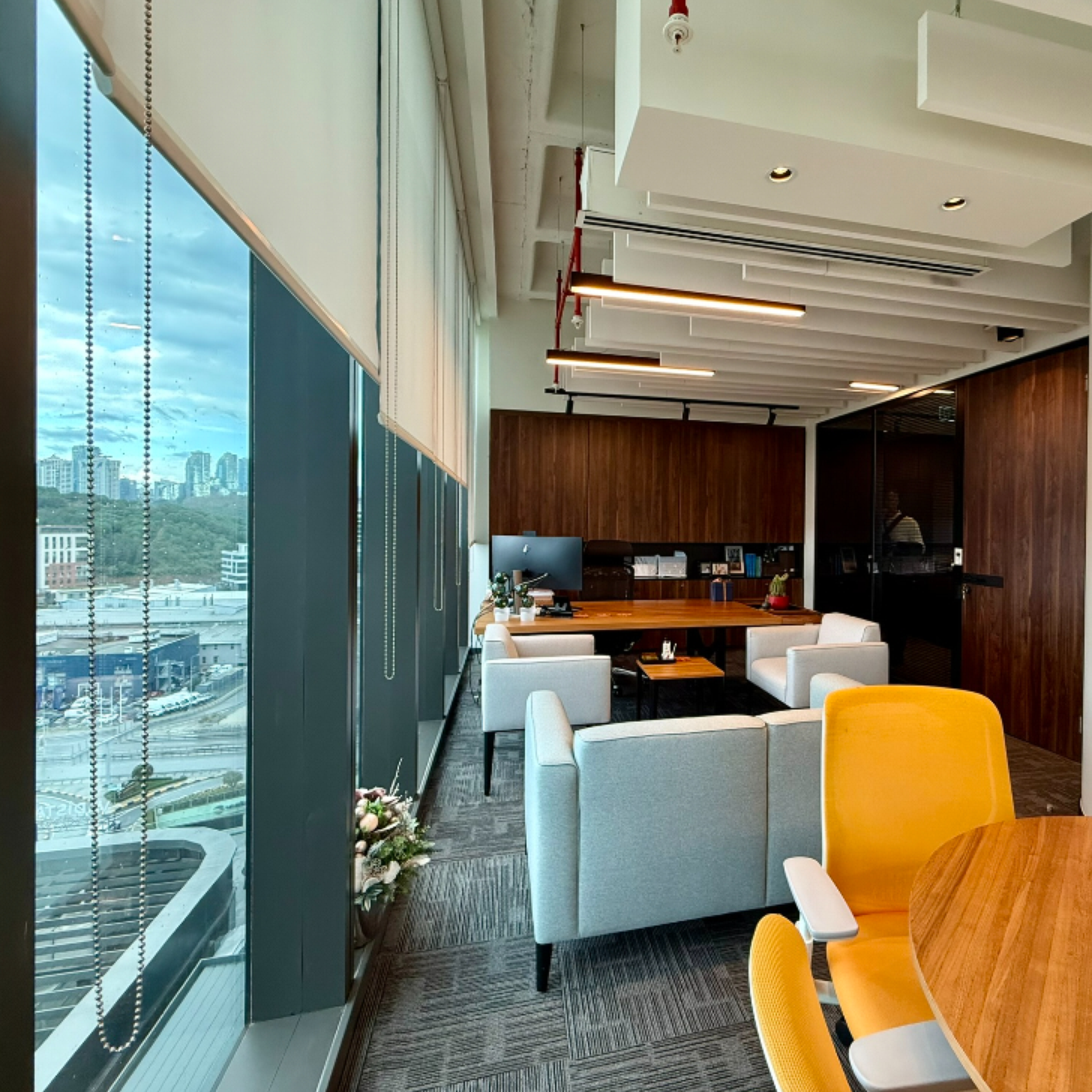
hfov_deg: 82.7
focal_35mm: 17
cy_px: 531
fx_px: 607
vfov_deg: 83.9
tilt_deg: -0.1
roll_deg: -0.4
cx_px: 666
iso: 250
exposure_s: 1/100
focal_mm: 2.22
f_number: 2.2
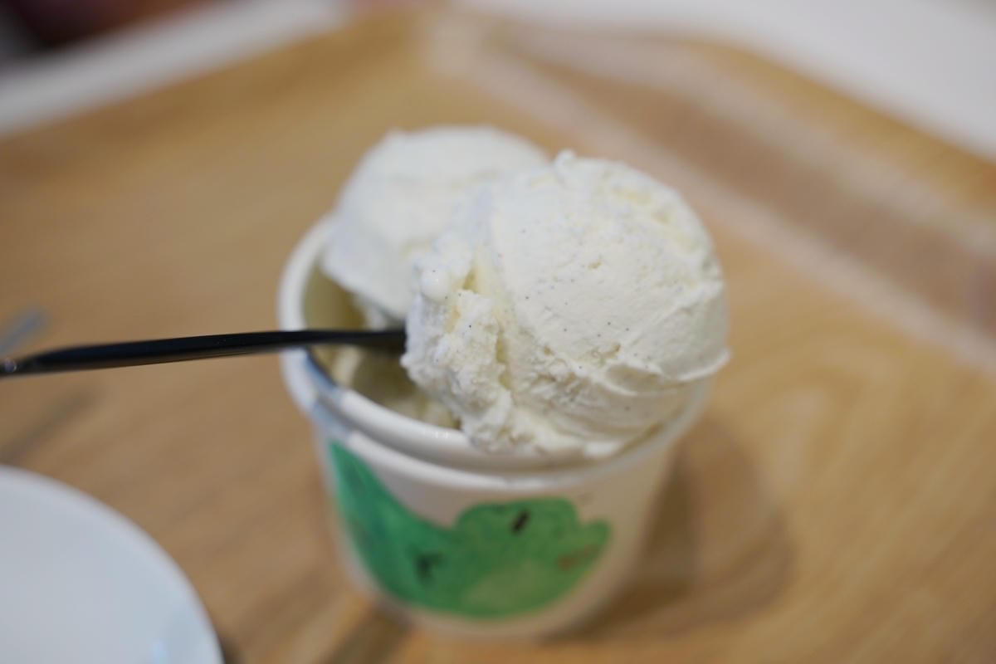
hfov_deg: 40.3
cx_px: 498
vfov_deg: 27.5
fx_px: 1356
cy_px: 332
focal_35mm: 49
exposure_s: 1/60
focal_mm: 49
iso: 320
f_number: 4
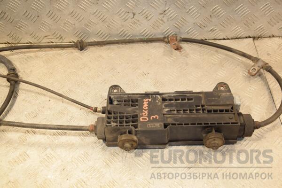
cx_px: 141
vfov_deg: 31.9
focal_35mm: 42
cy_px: 94
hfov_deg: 46.4
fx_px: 329
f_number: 5
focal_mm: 28
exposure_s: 1/200
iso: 800
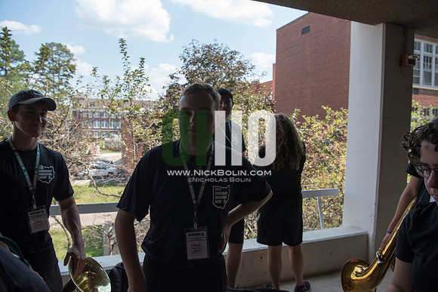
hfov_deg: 73.7
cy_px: 146
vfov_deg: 53.2
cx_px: 219
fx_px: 292
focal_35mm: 24
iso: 640
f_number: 5
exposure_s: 1/1600
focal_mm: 24
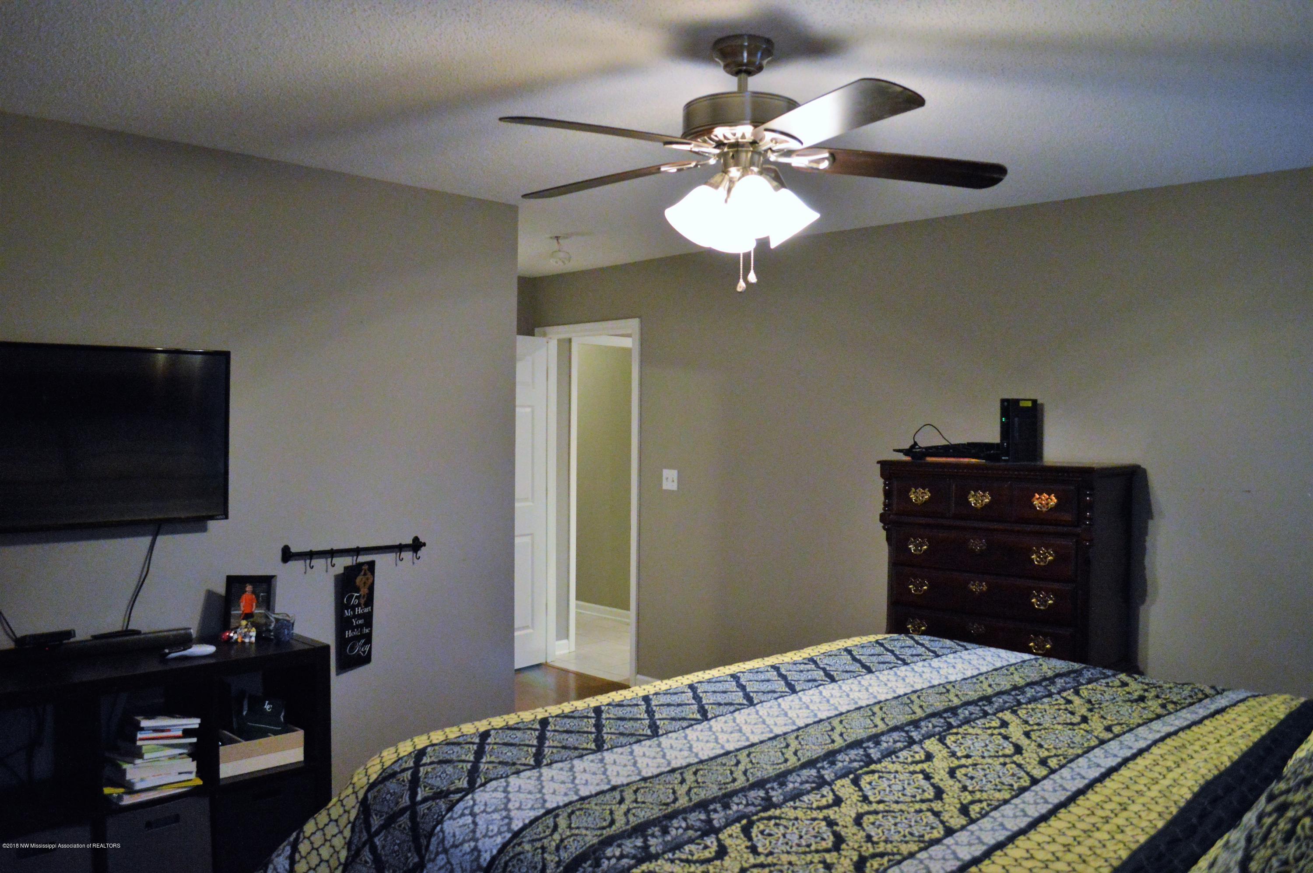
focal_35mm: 27
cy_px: 436
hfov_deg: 67.4
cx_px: 656
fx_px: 984
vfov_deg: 47.8
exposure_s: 1/160
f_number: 3.5
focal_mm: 18
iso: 3200
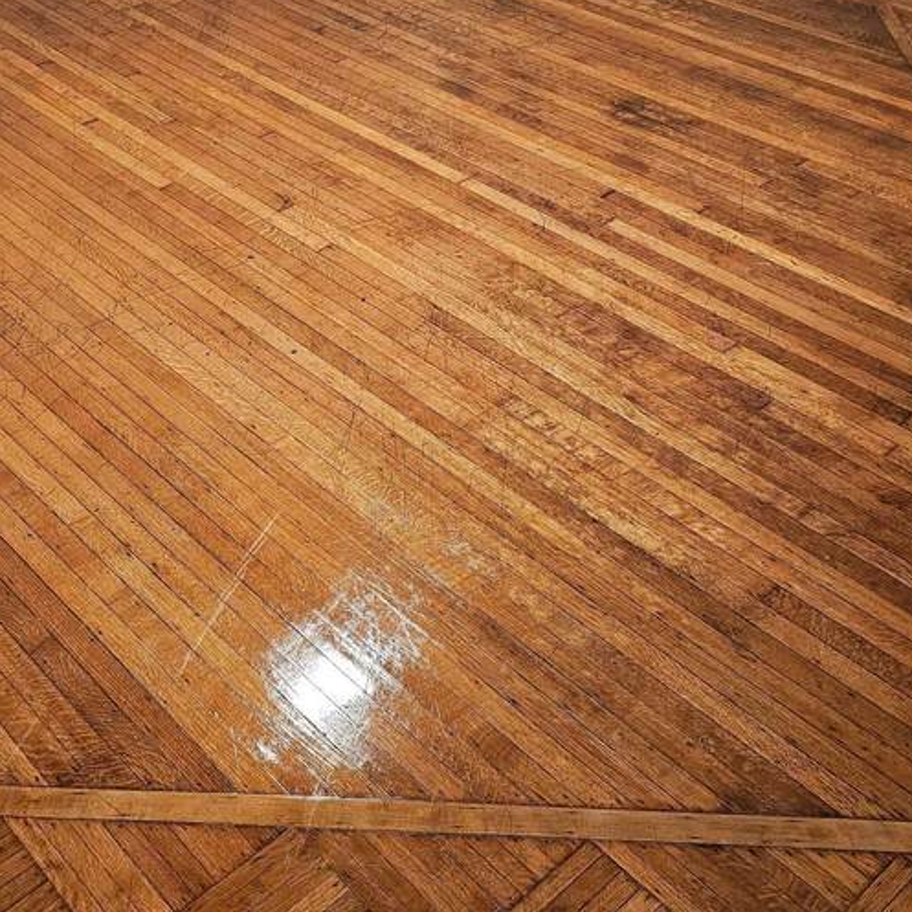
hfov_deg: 40.8
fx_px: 1222
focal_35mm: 41
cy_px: 473
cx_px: 395
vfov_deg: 40.9
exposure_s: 1/60
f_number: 1.8
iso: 640
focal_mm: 5
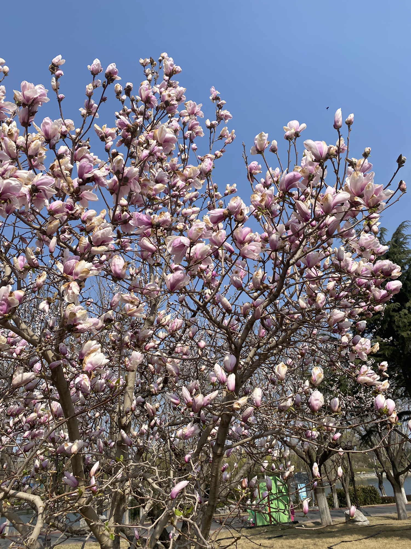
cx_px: 206
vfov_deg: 67.3
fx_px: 412
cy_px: 274
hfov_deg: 53.1
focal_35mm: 26
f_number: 1.8
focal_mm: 4.25
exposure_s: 1/4274
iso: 32
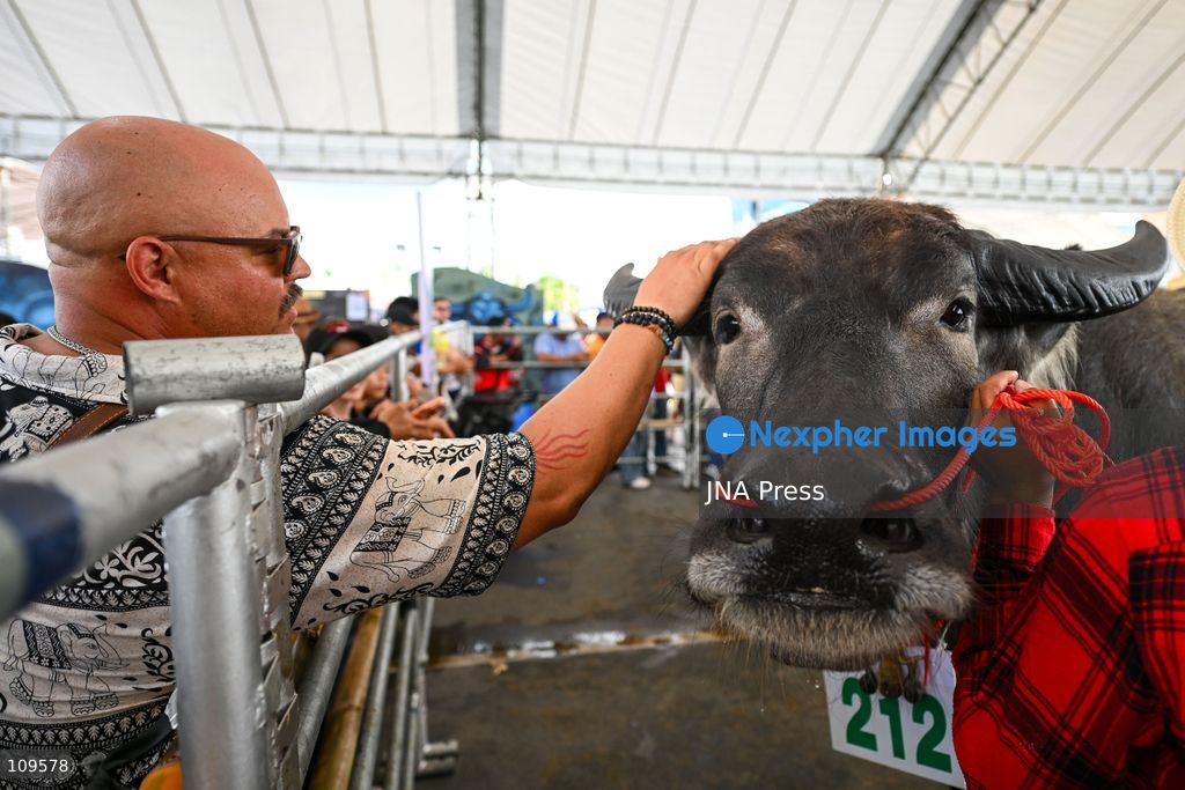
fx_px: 658
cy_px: 395
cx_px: 592
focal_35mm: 20
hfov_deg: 84.0
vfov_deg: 61.9
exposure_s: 1/500
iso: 250
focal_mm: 20
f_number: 2.8
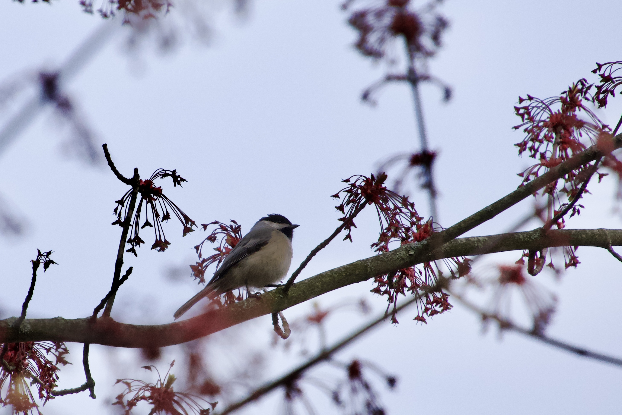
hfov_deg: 4.7
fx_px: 7515
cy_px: 208
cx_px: 311
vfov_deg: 3.2
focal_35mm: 435
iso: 1600
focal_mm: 290
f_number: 8
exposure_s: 1/500
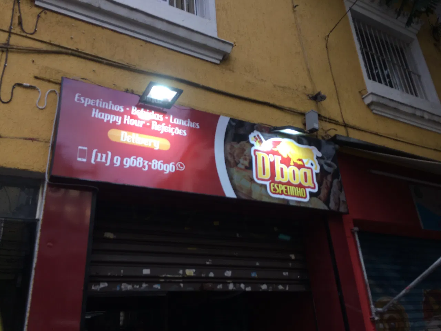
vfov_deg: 48.2
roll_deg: +3.1
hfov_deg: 61.7
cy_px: 166
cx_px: 220
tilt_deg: +22.6
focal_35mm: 29
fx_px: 369
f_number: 2.2
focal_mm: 4.15
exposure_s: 1/120
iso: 32
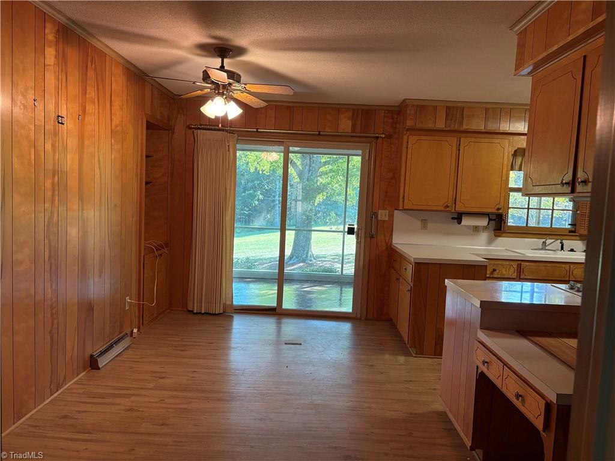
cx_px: 308
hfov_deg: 67.3
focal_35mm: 26
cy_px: 230
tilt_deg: -4.0
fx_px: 462
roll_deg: -1.9
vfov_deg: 53.1
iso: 200
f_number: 1.6
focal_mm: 5.96
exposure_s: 1/120
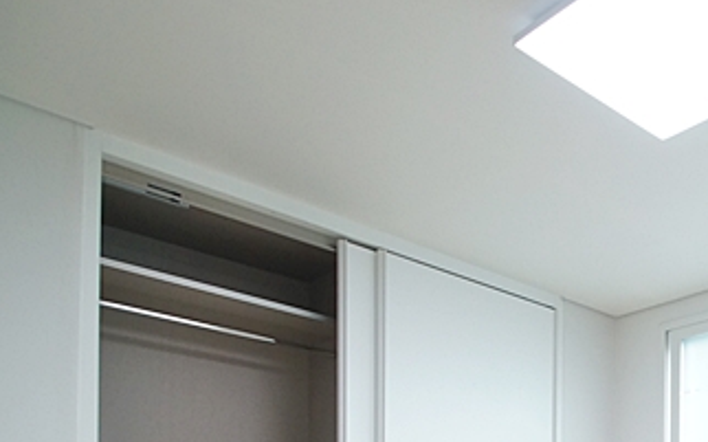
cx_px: 739
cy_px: 559
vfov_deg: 28.3
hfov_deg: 42.8
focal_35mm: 38
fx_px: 733
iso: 800
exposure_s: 1/125
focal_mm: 10
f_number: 4
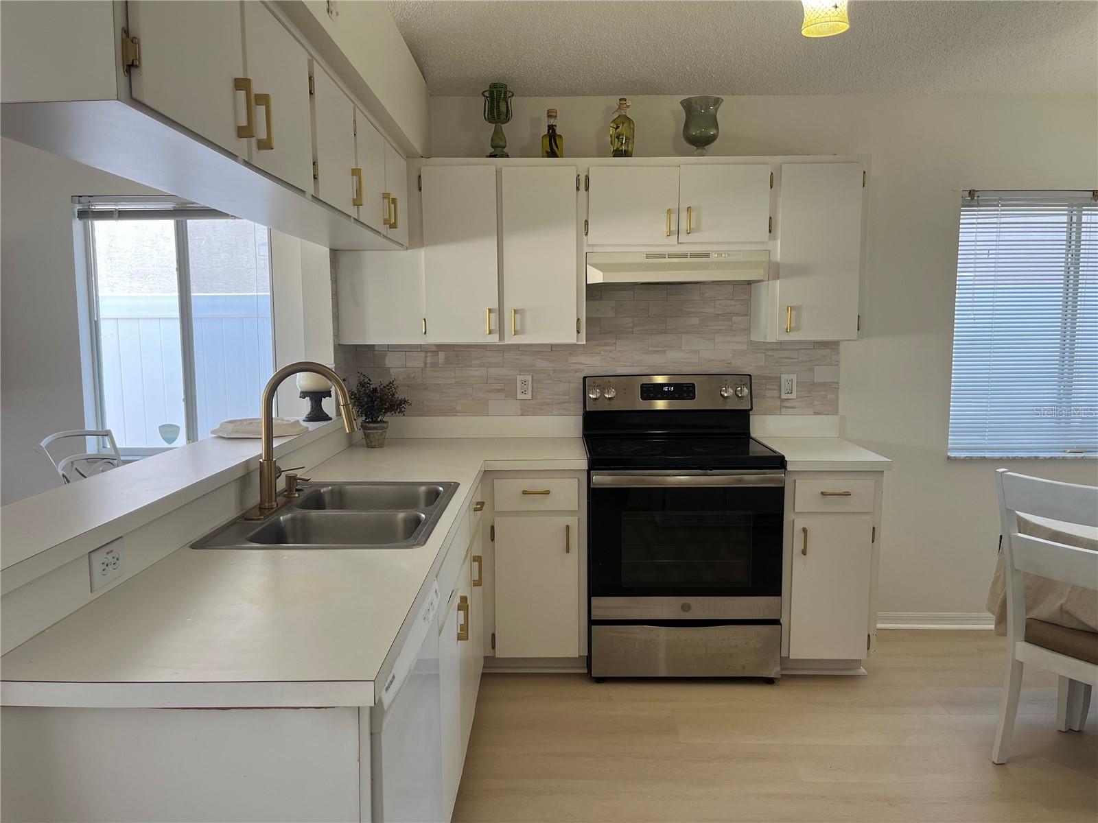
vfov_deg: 53.1
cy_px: 412
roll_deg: +0.4
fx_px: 825
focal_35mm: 26
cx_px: 549
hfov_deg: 67.3
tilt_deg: -6.0
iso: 64
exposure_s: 1/120
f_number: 1.6
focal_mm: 5.1
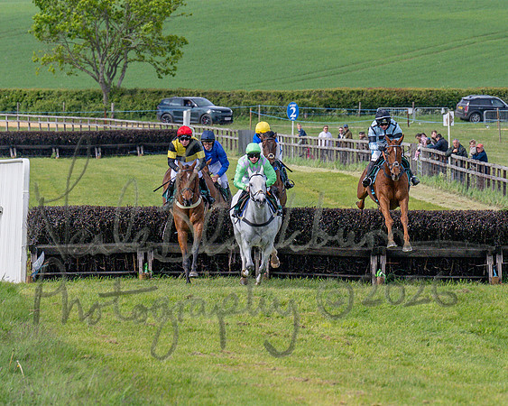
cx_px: 231
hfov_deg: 4.3
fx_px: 6764
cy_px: 92
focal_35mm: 450
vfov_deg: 3.4
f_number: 5
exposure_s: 1/2500
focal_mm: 135
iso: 400
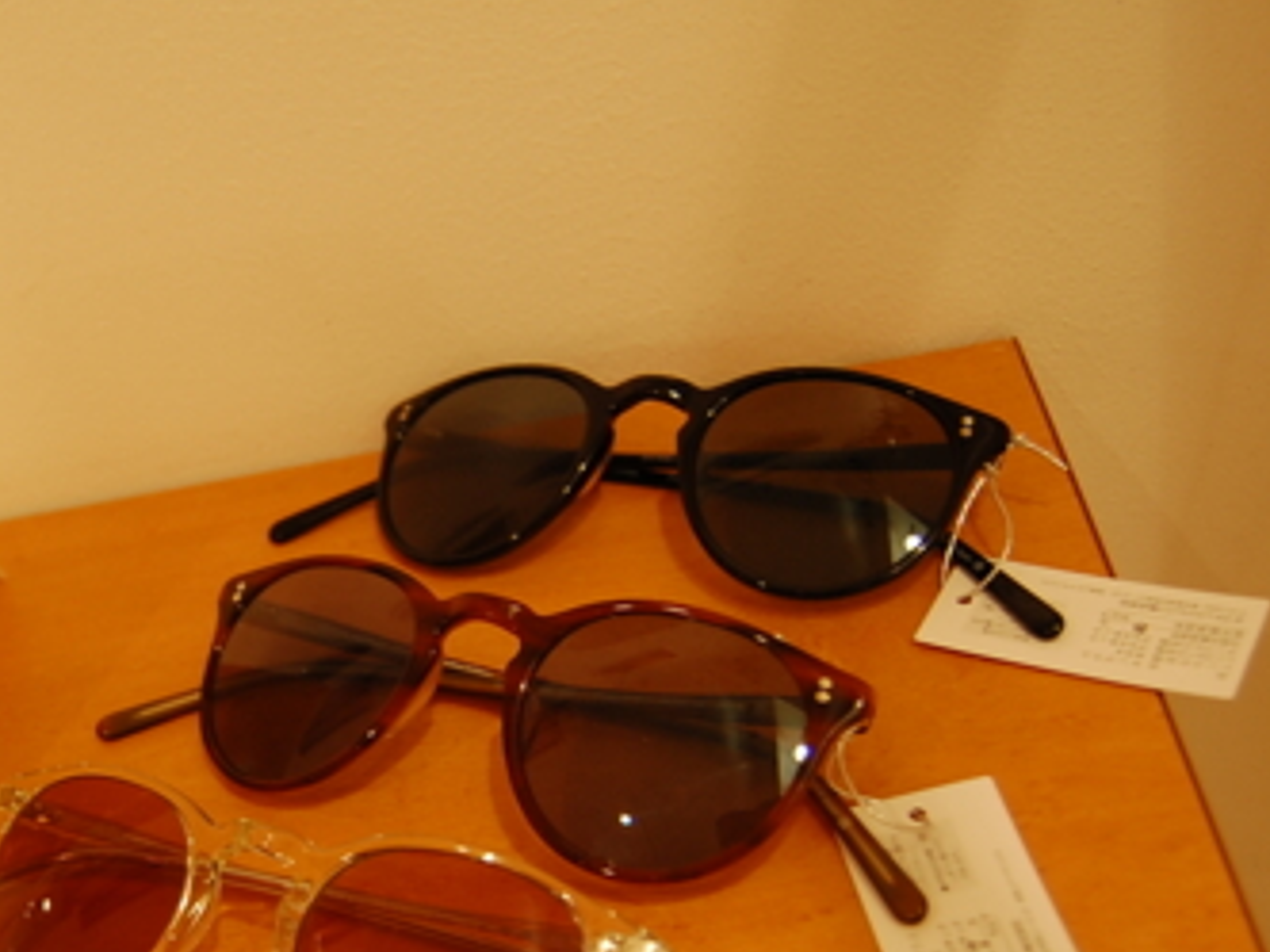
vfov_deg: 28.7
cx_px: 241
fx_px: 1834
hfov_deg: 36.8
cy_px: 692
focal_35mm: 50
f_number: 3.5
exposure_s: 1/15
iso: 200
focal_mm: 18
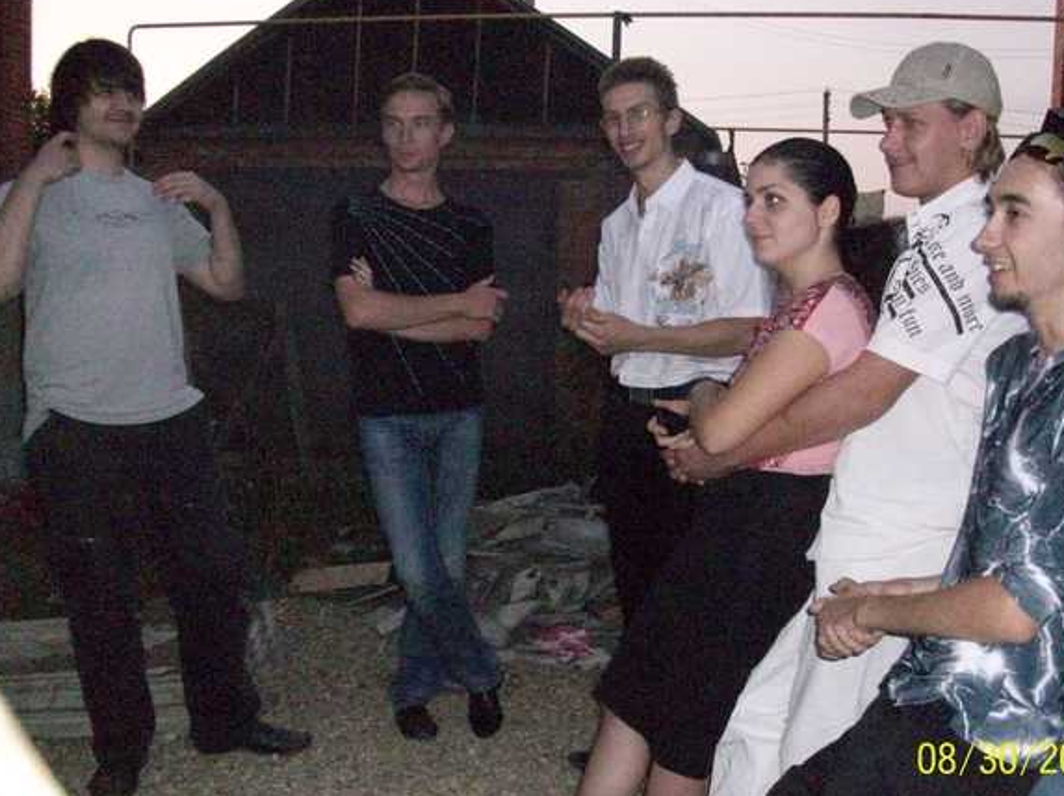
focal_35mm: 38
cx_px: 585
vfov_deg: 37.7
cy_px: 419
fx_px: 1167
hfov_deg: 48.9
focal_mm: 5.7
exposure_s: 1/128
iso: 800
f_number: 2.8
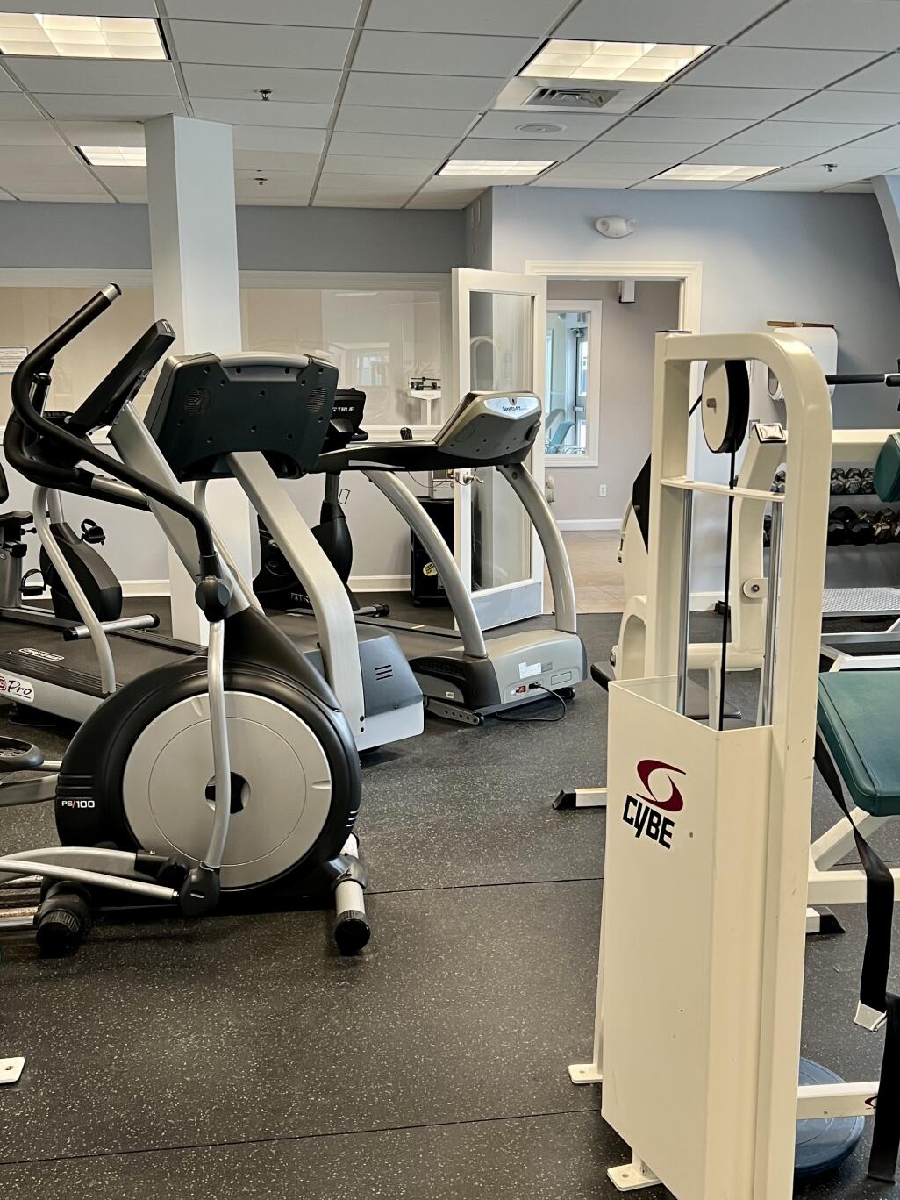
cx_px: 476
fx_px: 1317
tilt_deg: -12.1
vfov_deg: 48.9
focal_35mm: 38
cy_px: 670
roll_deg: +0.6
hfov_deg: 37.7
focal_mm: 5.7
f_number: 1.5
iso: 80
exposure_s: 1/60
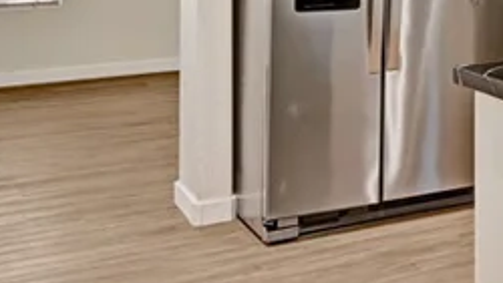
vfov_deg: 14.9
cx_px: 907
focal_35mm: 77
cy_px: -96
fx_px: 1028
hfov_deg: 20.0
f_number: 11
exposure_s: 1/30
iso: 640
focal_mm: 18
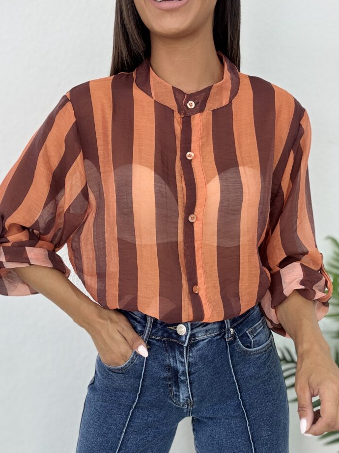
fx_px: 457
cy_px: 243
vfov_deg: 52.6
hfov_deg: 40.7
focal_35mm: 35
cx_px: 163
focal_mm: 2.69
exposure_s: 1/50
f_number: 1.9
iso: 40
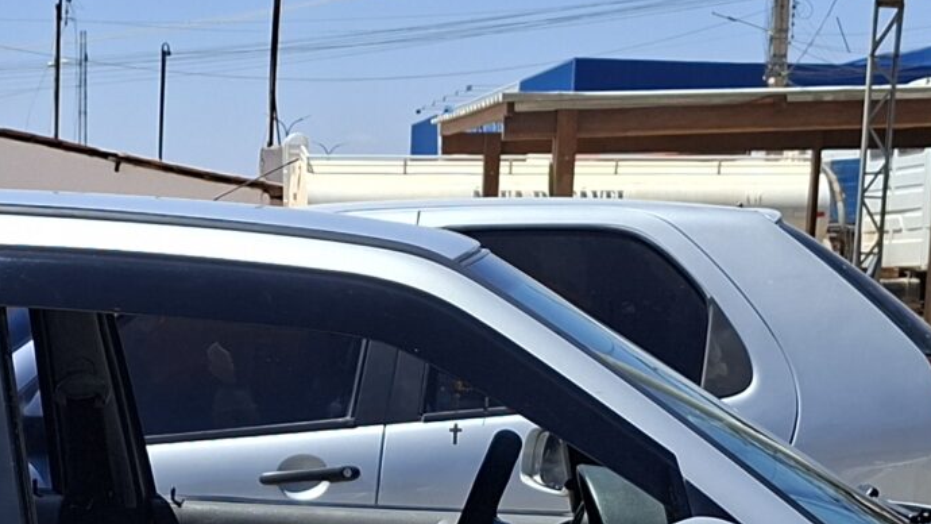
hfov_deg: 22.7
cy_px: 677
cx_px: 233
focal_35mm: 93
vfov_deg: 12.6
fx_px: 2296
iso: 50
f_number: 1.8
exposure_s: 1/2096
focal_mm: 5.54
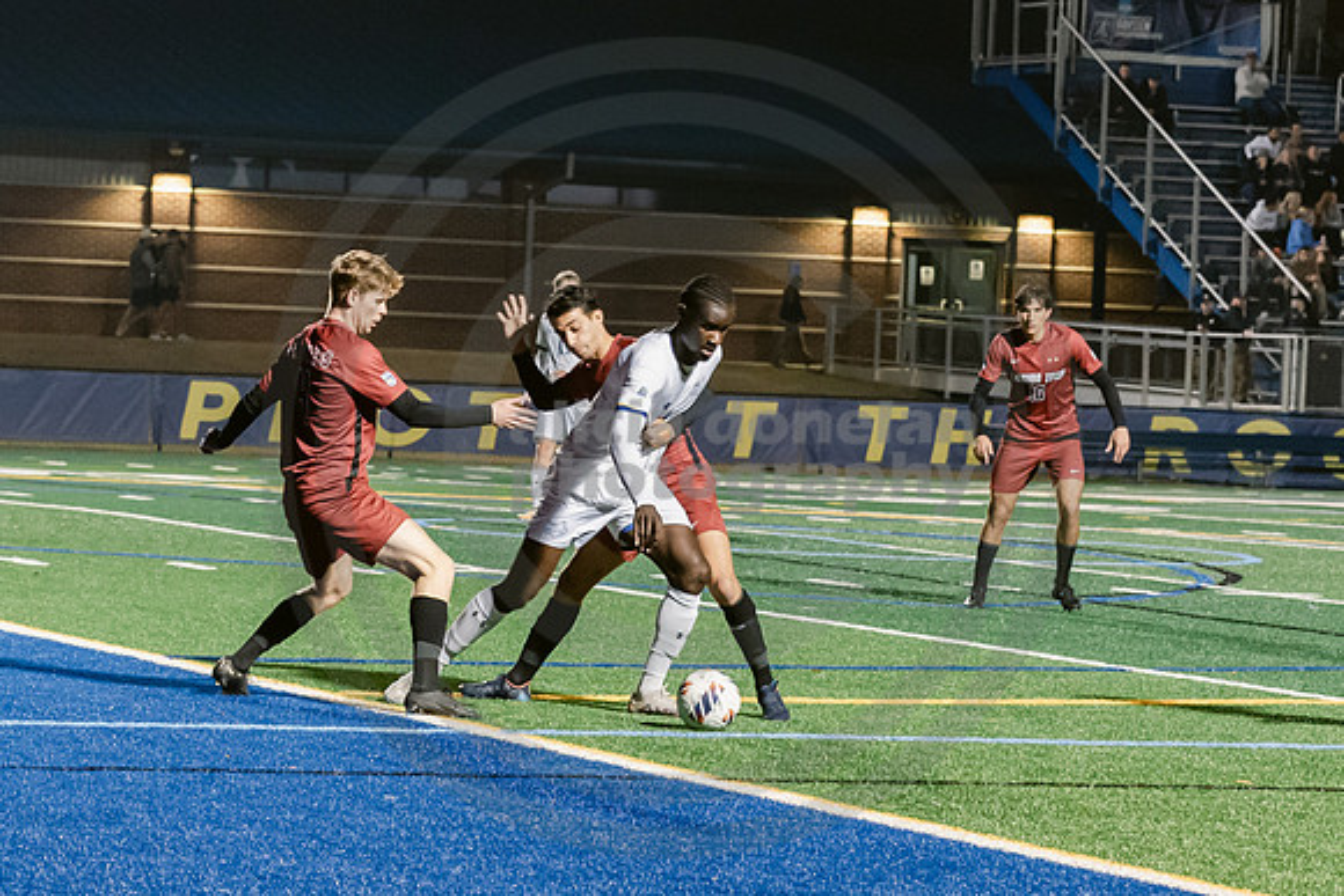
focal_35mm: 168
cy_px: 497
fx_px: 6272
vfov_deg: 8.2
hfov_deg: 12.2
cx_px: 521
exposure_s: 1/250
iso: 2500
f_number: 4
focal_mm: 70
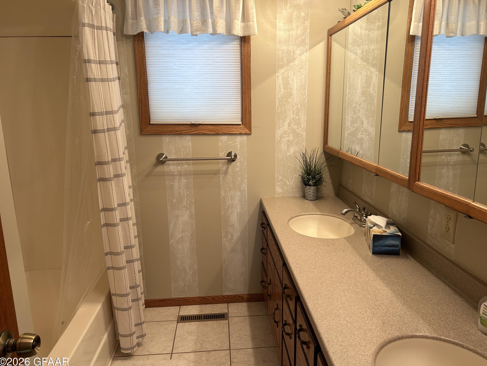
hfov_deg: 65.3
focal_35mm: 27
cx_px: 250
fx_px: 380
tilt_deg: -13.0
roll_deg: +0.4
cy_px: 189
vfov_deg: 51.3
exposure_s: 1/60
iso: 80
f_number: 1.5
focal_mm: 5.7
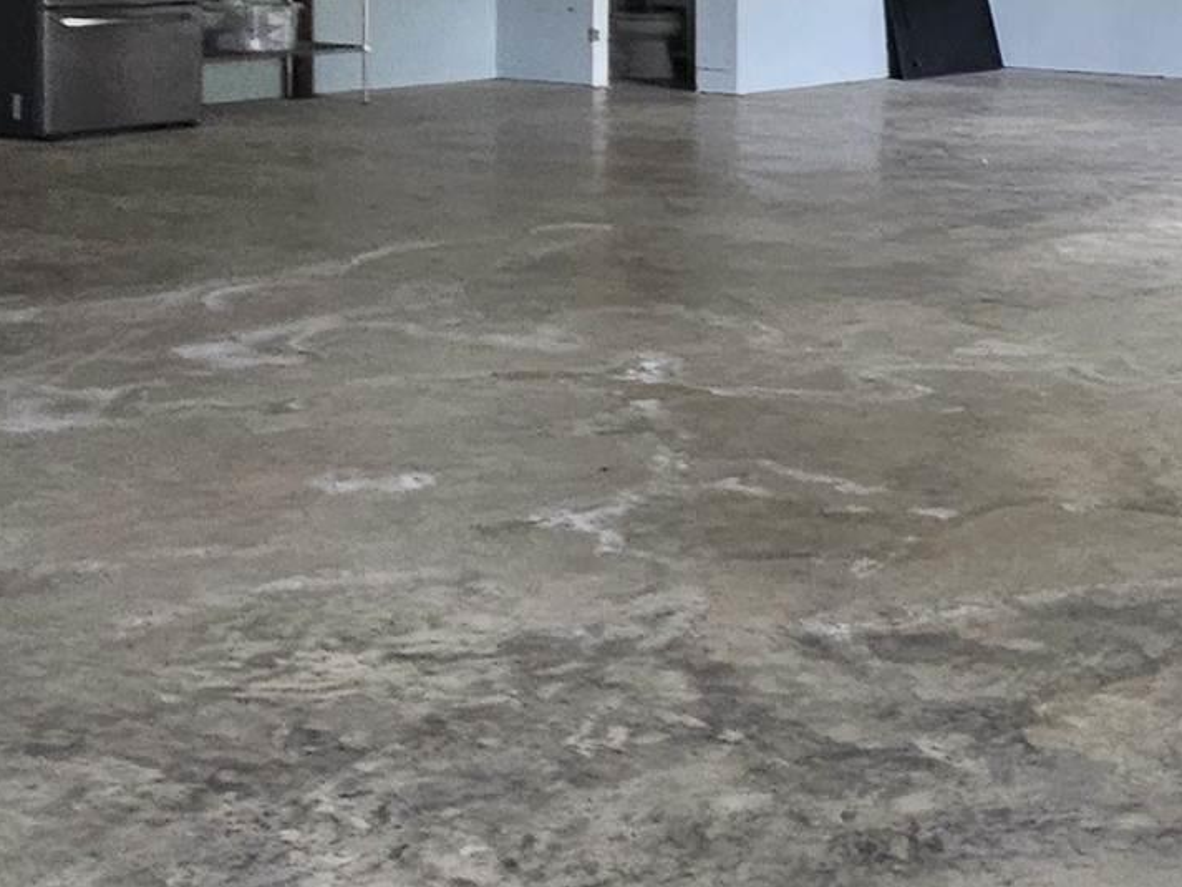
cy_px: 13
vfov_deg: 24.9
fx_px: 1913
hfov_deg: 29.2
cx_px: 1452
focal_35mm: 56
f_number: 2.2
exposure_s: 1/40
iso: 320
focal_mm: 2.2
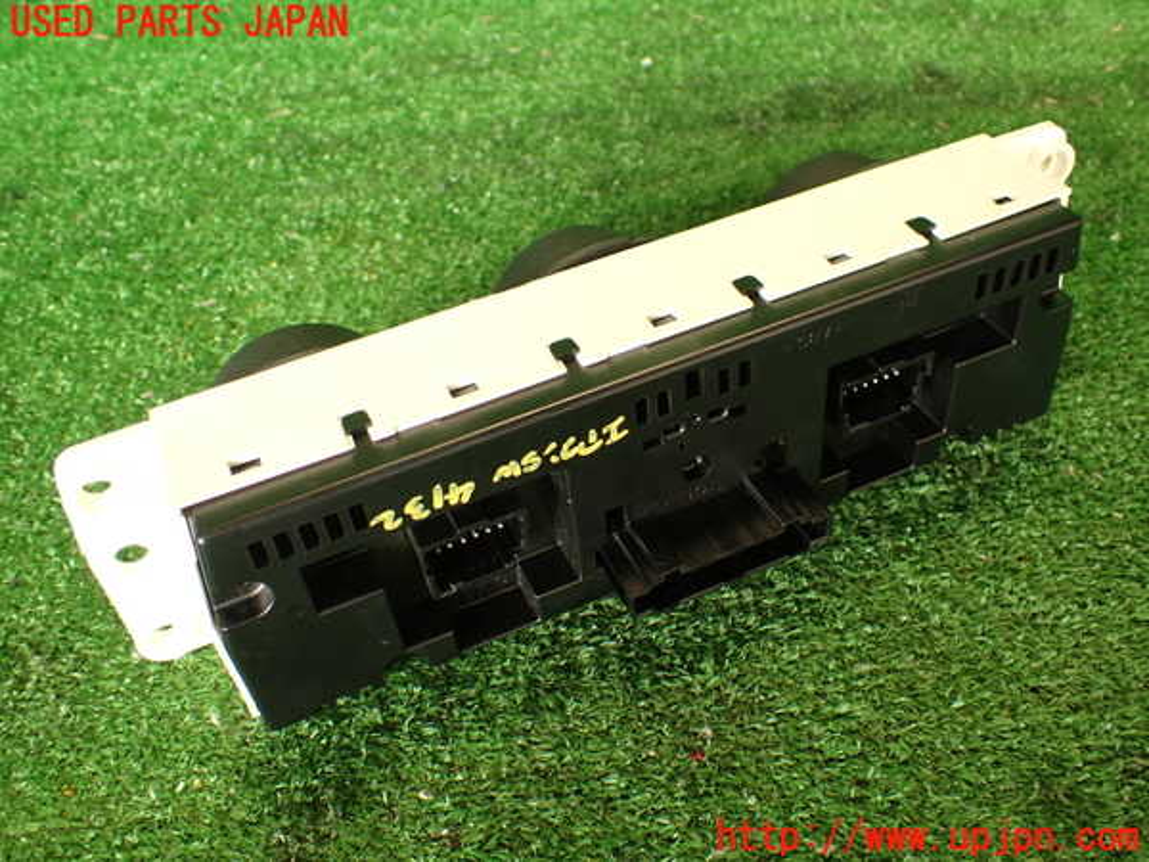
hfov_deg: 56.8
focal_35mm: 32
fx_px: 1062
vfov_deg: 44.2
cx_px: 574
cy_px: 431
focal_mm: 5.79
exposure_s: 1/50
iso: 200
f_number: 2.4
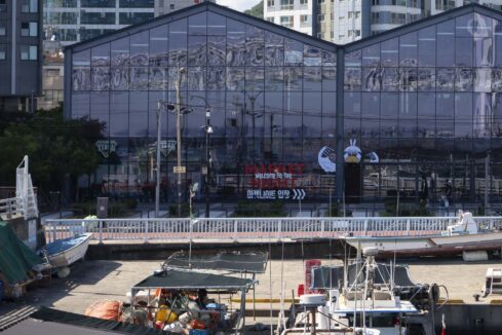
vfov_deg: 12.5
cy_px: 88
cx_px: 452
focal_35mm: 109
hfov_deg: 18.4
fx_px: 1520
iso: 100
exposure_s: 1/100
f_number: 10
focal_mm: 52
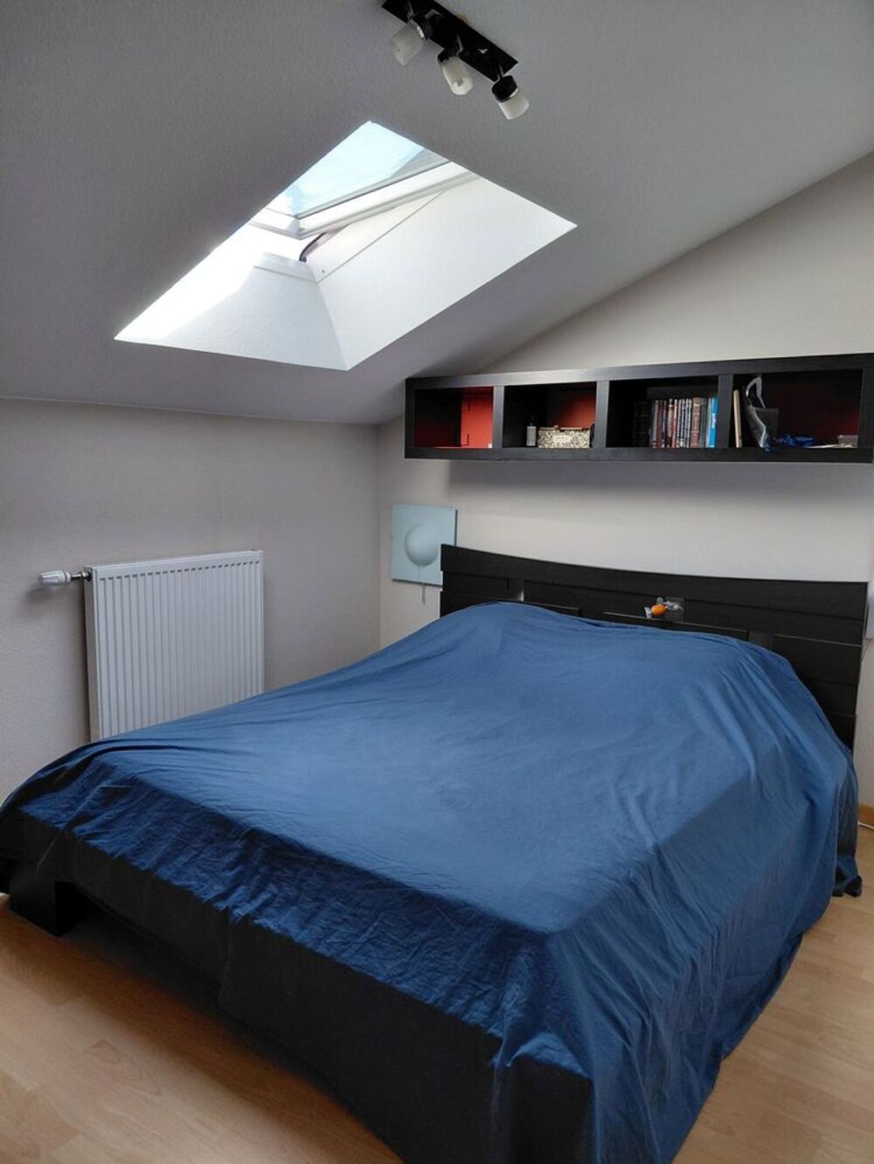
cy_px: 582
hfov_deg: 54.9
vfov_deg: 69.4
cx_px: 437
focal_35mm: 25
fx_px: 841
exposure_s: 1/120
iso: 80
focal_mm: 4.69
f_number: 1.8
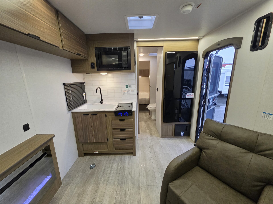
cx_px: 136
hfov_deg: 106.2
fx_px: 103
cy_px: 102
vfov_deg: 89.9
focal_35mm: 13
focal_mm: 2.2
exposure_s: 1/120
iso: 200
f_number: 1.9
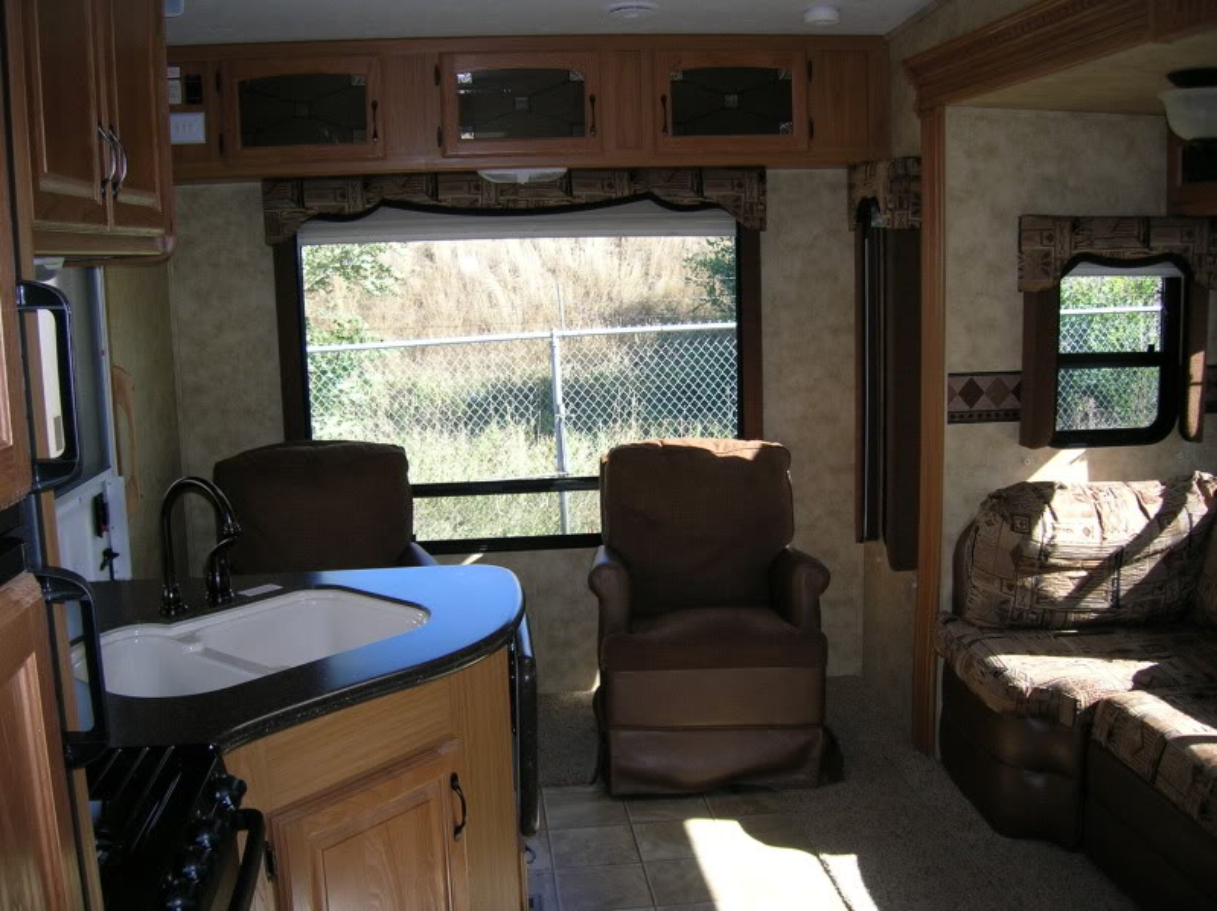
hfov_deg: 54.0
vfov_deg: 41.7
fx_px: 1194
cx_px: 608
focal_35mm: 34
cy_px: 456
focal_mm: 5.7
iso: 71
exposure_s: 1/61.1
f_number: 2.9
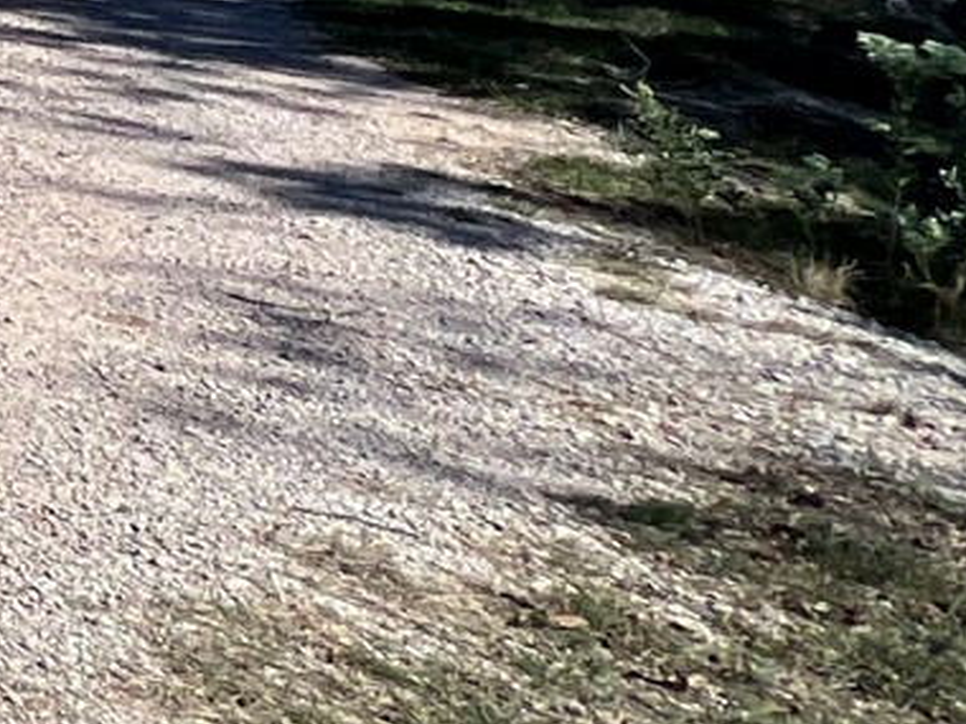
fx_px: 1953
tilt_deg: +0.9
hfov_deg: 14.5
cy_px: -371
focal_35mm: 70
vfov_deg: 18.5
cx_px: -1444
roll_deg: -2.6
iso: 32
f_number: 1.8
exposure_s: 1/2320
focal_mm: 1.57
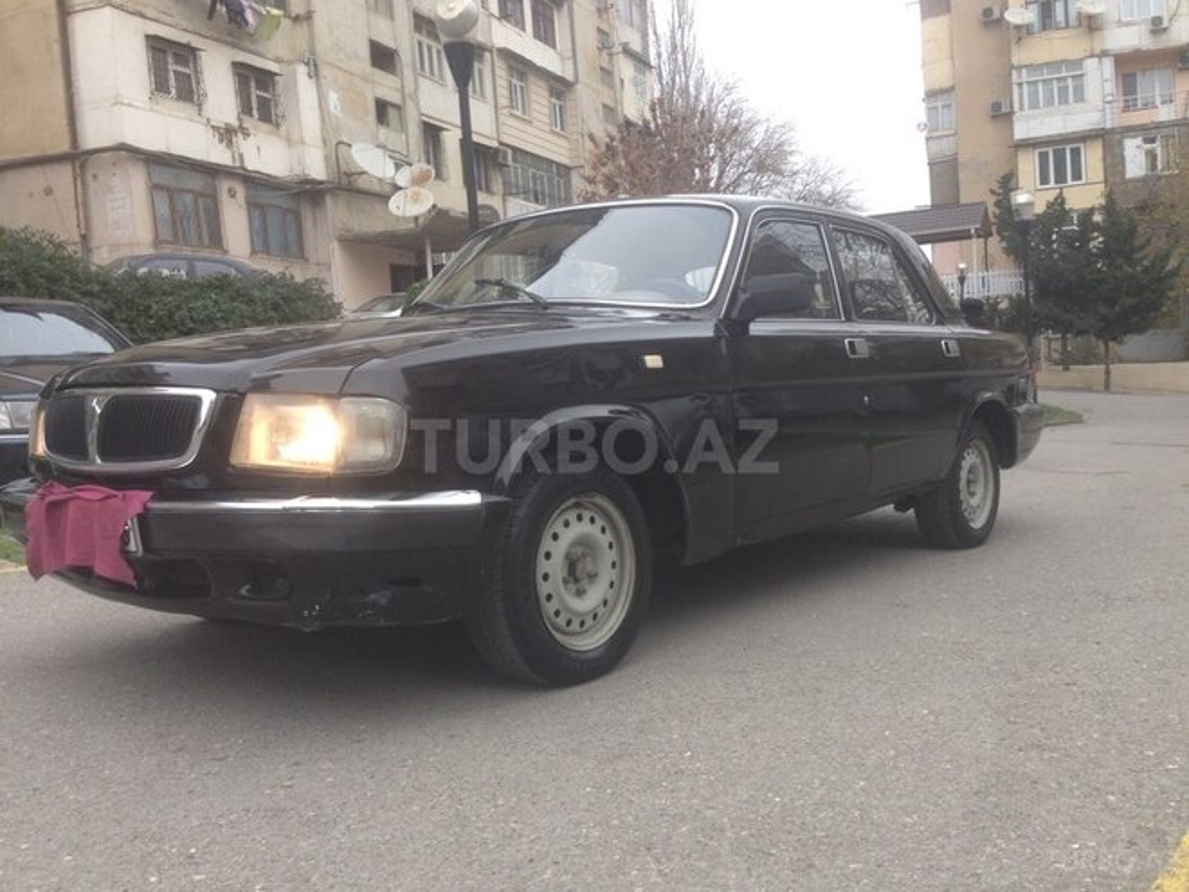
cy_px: 446
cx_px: 594
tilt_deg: -2.3
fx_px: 1133
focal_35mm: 33
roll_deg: +2.8
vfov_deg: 42.9
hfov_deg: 55.4
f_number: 2.4
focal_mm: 4.12
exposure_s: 1/152
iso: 50
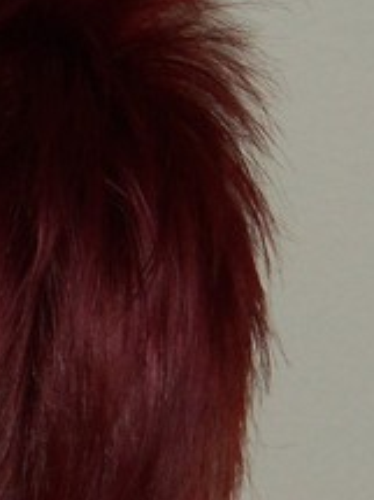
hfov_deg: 3.7
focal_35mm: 401
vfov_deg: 4.9
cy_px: 564
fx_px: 5782
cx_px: -269
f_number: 5.3
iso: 100
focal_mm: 17.9
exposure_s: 1/100
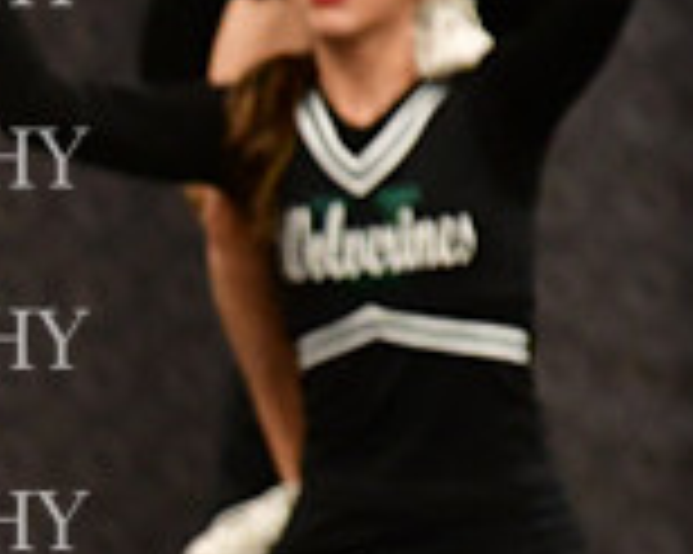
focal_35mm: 977
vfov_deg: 1.6
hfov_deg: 2.0
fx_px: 20026
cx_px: -562
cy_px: 430
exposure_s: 1/500
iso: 5000
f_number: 3.5
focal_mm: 185
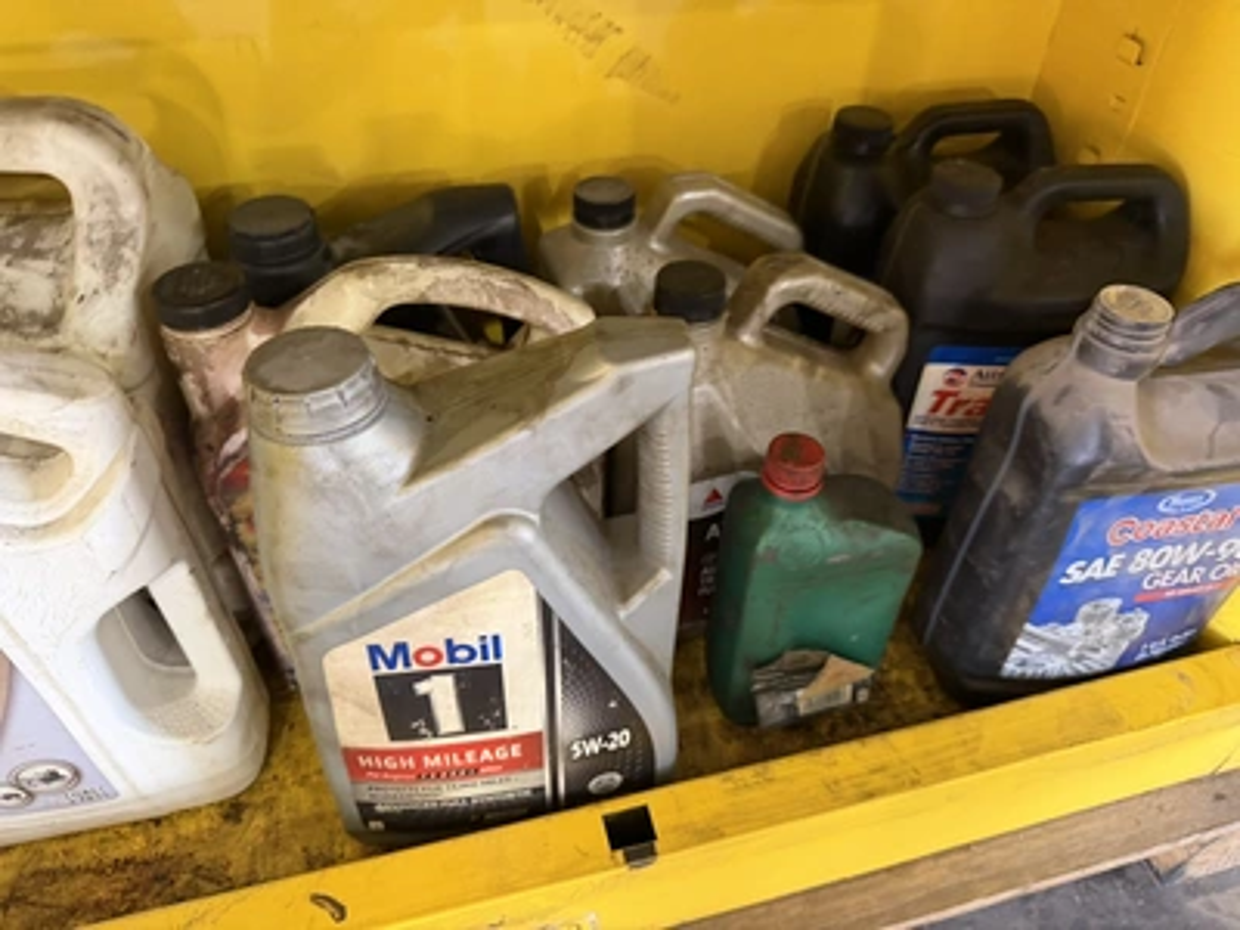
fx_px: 860
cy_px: 465
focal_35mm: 24
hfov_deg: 71.6
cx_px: 620
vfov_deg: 56.8
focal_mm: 6.76
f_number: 1.78
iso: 250
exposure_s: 1/60
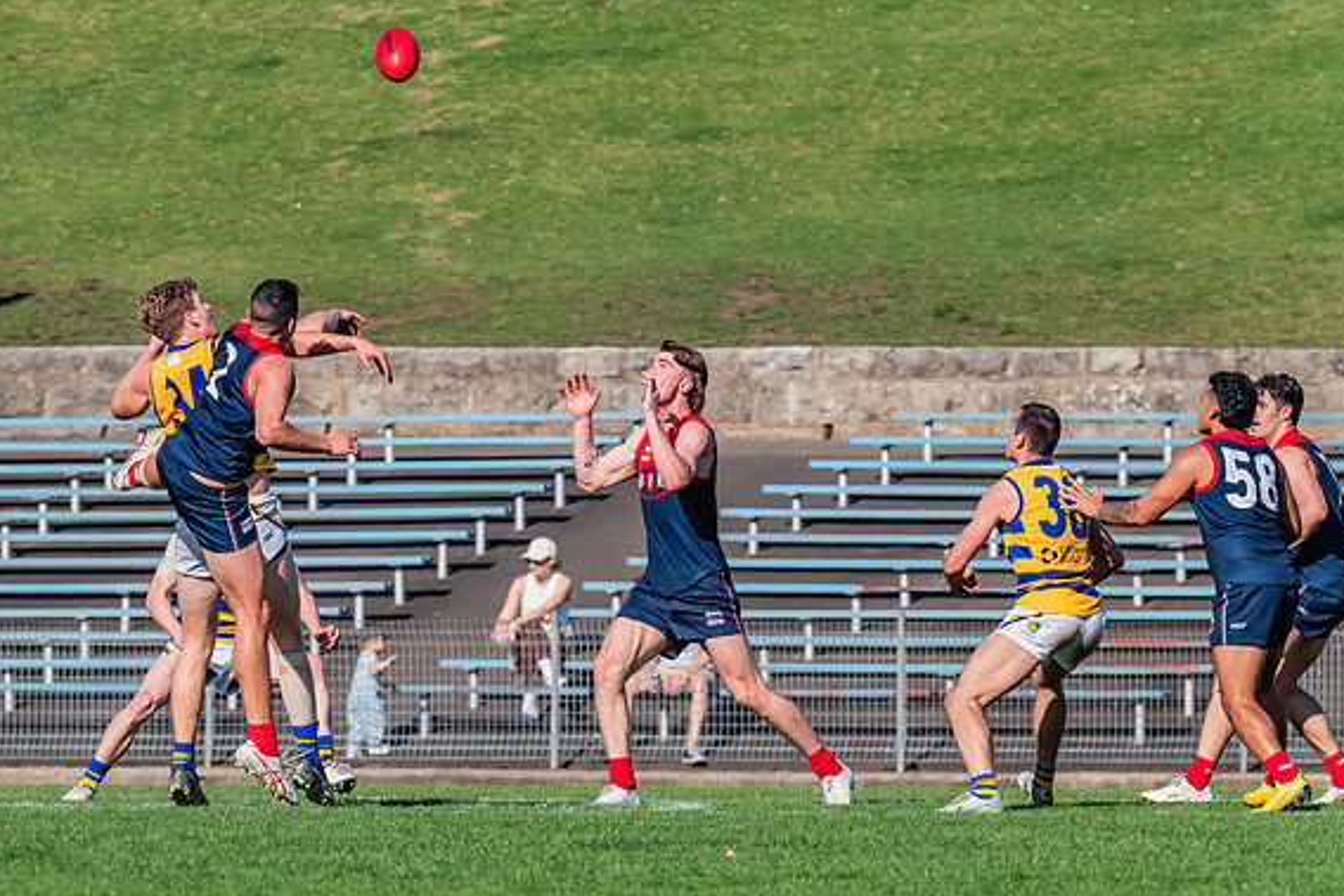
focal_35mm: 613
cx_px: 371
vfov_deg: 2.2
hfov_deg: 3.4
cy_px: 520
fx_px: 22890
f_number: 10
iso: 800
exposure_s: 1/1600
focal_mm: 420
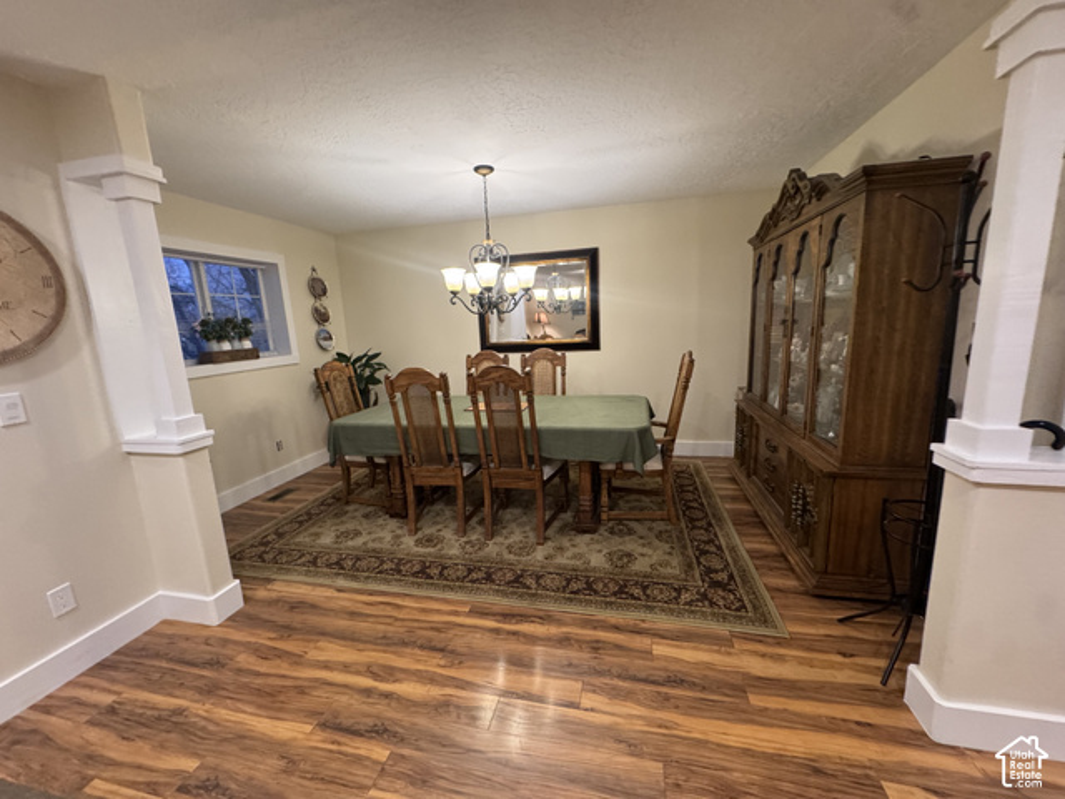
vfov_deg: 85.7
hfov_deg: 102.1
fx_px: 431
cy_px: 400
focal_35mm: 14
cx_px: 532
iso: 320
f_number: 2.2
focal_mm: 2.22
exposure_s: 1/60
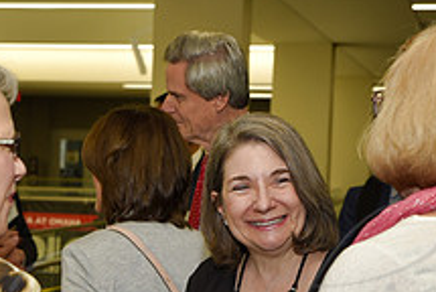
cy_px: 332
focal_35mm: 140
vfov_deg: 9.7
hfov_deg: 14.6
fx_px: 1698
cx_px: 107
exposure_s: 1/60
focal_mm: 52
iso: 200
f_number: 5
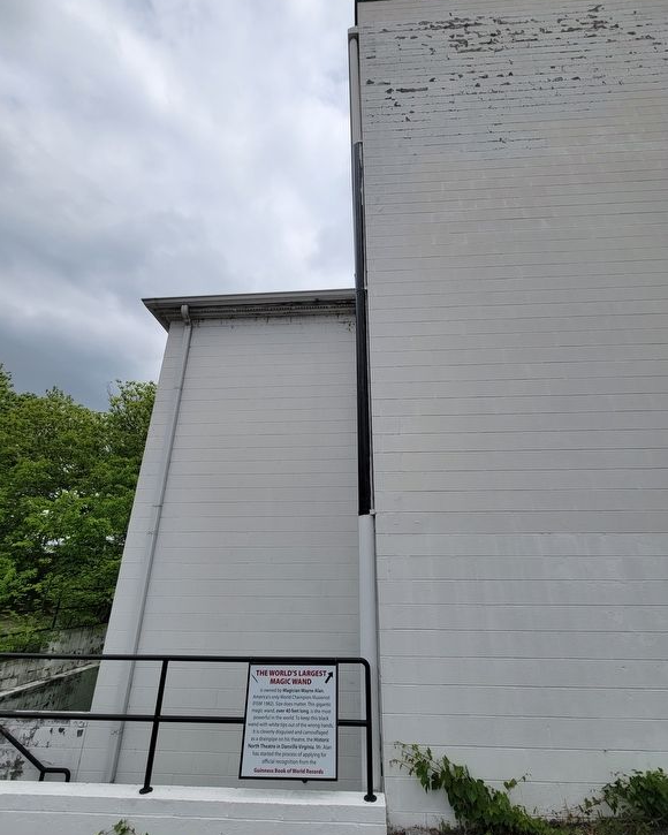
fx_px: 346
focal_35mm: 14
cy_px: 426
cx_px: 343
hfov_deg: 88.0
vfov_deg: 100.7
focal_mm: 2.2
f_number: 2.2
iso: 50
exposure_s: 1/3687
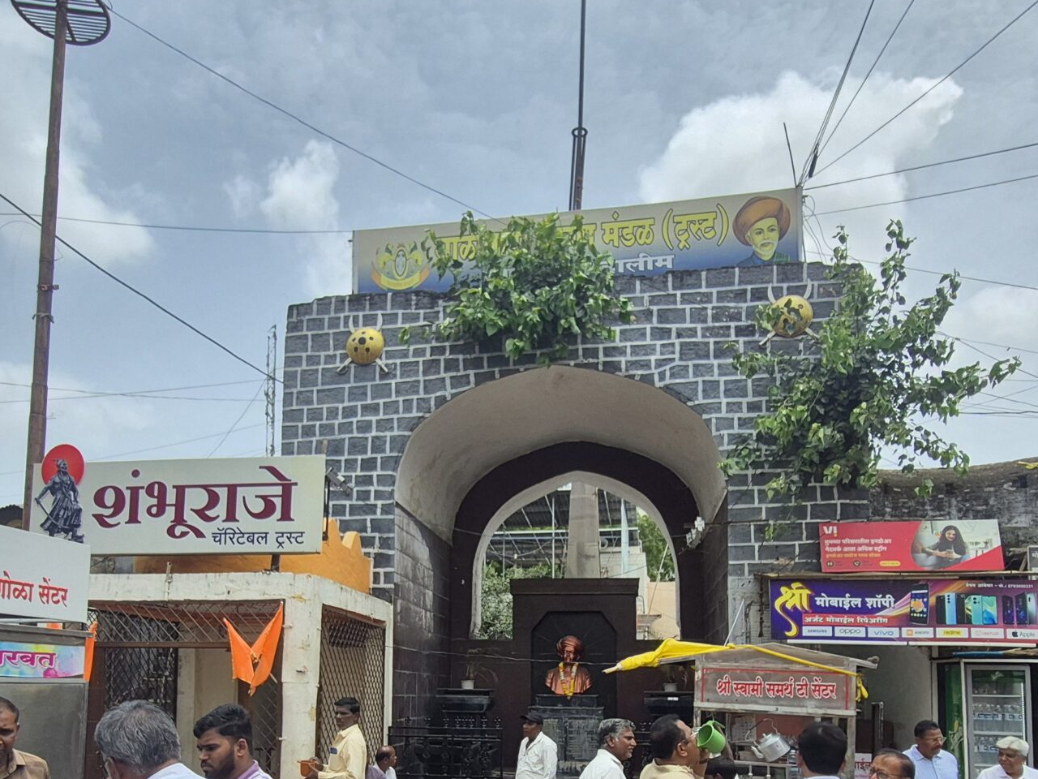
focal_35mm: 26
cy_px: 614
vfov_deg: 50.1
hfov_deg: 66.9
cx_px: 440
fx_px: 780
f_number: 2.2
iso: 50
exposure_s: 1/1788
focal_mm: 1.74
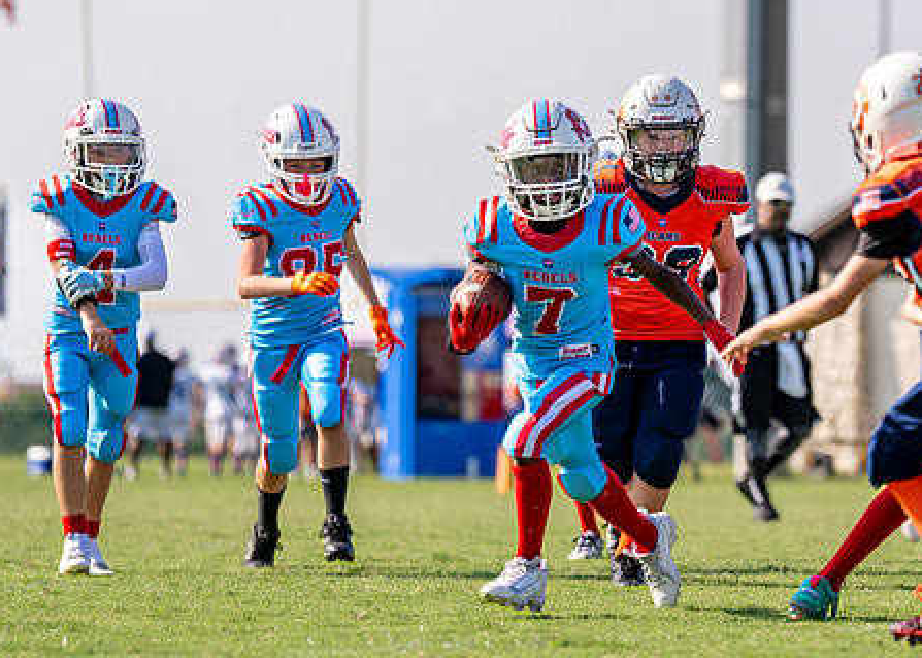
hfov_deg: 7.2
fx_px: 7330
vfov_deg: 5.1
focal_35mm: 280
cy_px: 344
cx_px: 762
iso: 160
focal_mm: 135
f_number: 2.8
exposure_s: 1/2500
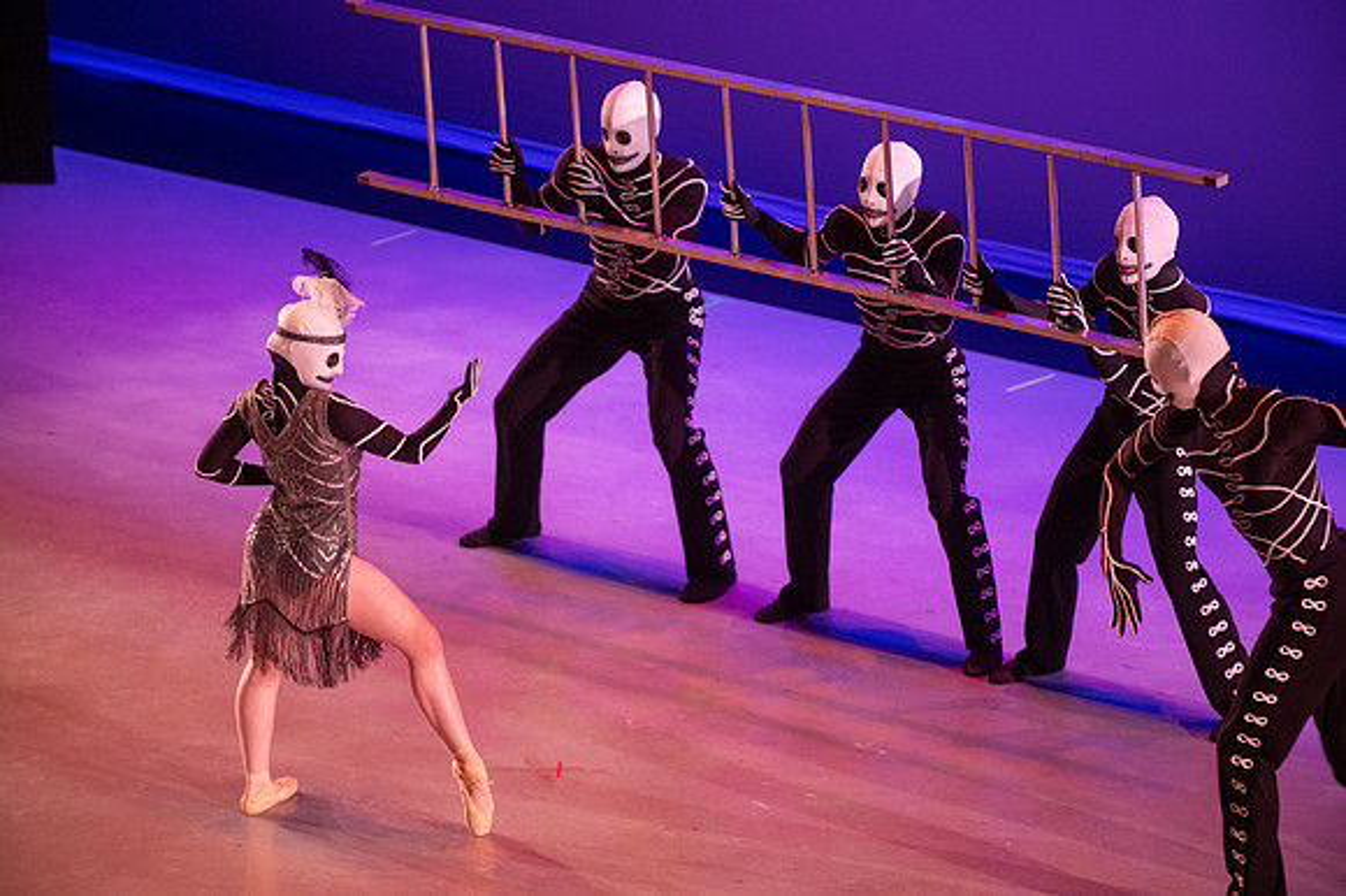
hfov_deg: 11.4
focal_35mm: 180
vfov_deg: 7.6
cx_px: 673
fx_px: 6726
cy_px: 448
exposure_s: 1/320
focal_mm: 180
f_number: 2.8
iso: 3200
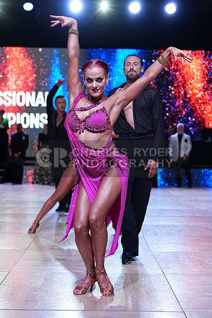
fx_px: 618
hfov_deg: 19.5
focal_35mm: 70
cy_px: 159
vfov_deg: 28.8
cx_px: 106
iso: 1000
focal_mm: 70
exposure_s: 1/500
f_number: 4
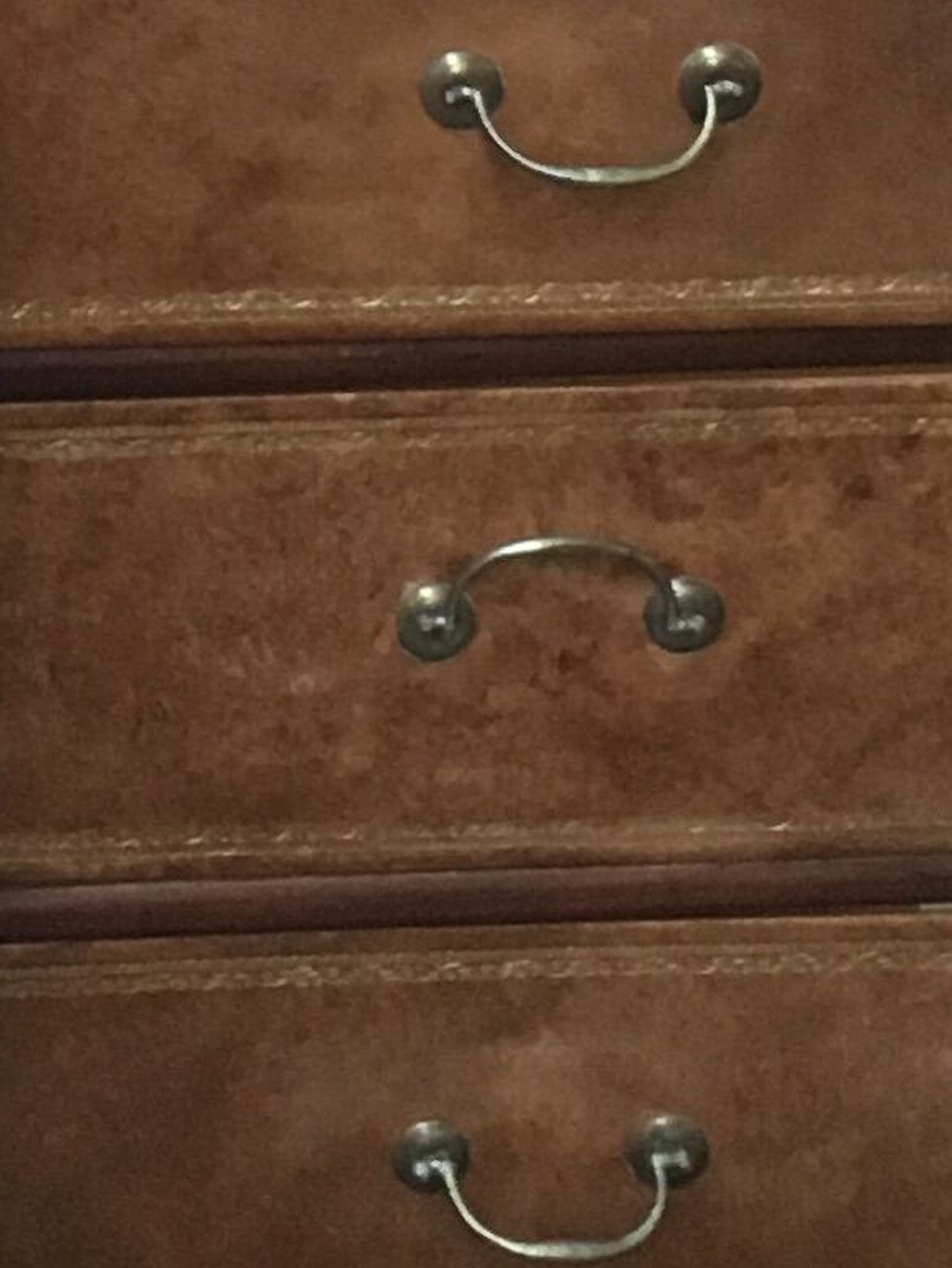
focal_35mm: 151
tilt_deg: -12.9
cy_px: -850
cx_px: -344
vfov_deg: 12.2
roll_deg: -0.9
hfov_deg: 9.6
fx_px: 5534
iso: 160
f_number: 2.2
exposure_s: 1/33
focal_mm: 4.15
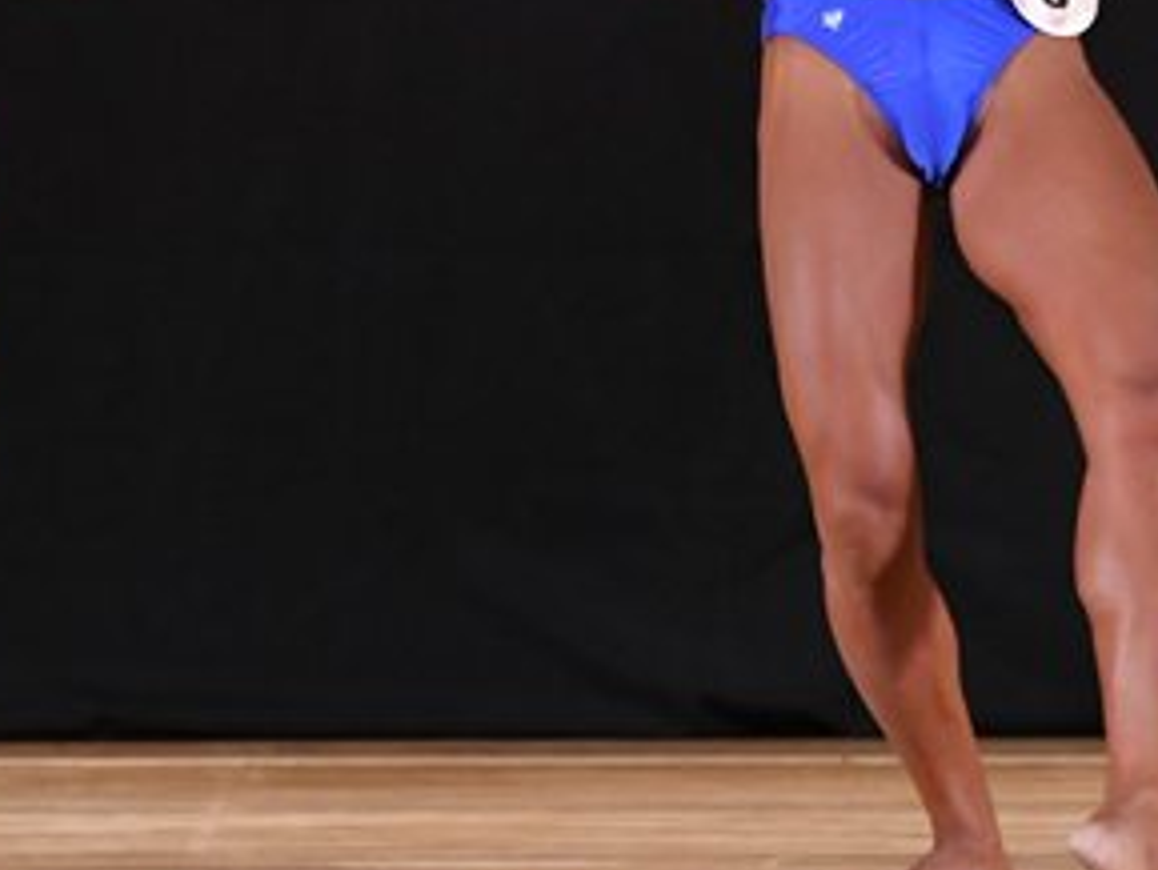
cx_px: 407
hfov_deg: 3.0
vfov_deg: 2.3
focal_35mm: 657
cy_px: 108
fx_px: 21988
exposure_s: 1/400
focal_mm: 170
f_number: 5.6
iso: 3200
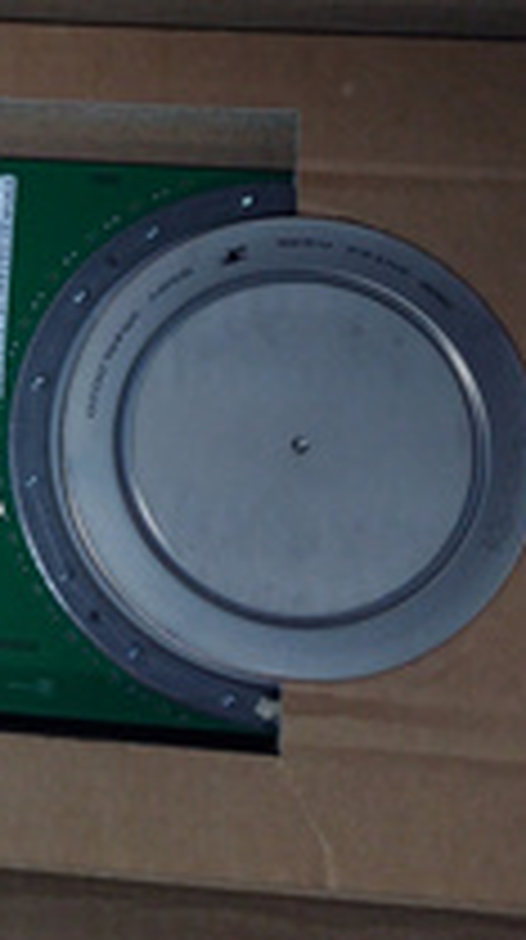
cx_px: -236
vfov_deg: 30.8
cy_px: 310
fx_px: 1692
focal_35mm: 68
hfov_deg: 16.3
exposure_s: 1/33
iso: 162
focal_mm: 3.79
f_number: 2
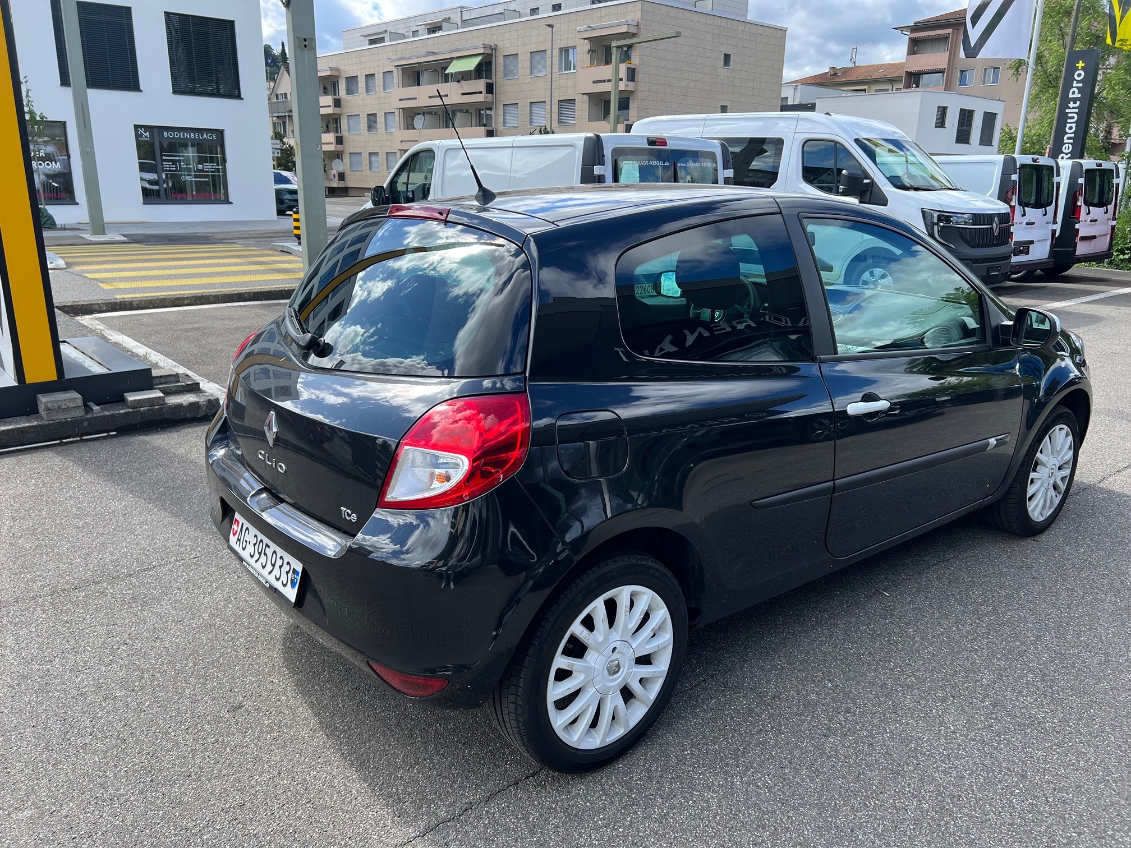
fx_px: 849
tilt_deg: -15.9
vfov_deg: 53.1
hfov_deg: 67.3
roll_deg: -0.5
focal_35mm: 26
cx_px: 566
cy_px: 424
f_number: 1.5
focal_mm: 5.7
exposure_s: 1/1252
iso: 50
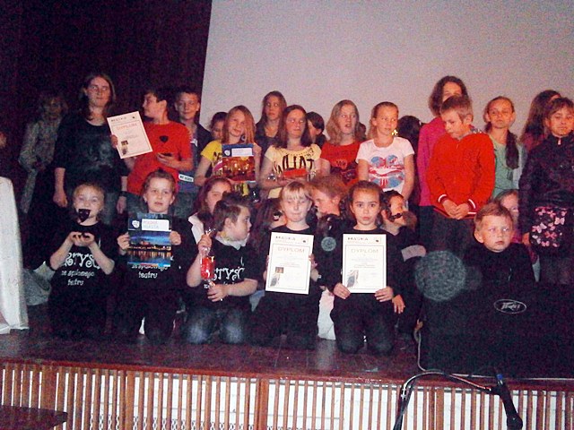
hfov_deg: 40.4
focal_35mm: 47
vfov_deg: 30.9
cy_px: 215
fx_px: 779
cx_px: 287
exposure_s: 1/250
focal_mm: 8.3
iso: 1600
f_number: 3.4
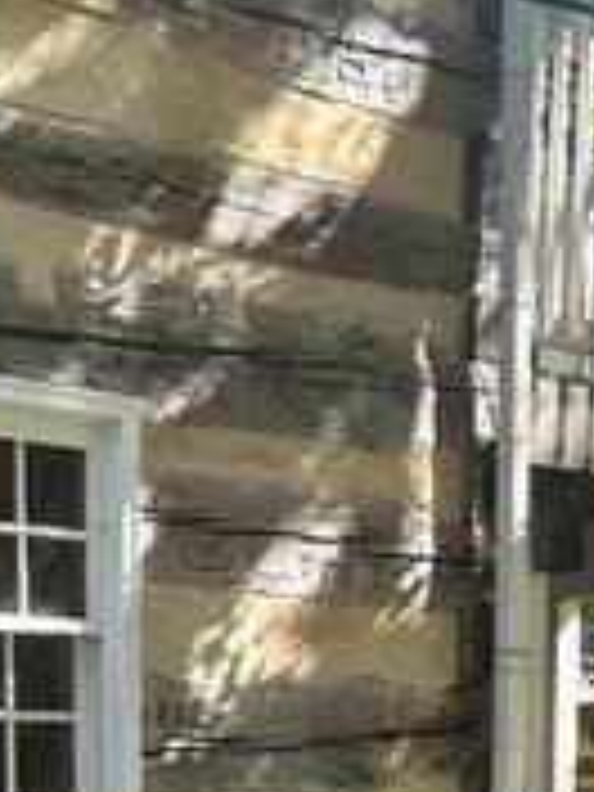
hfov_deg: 14.1
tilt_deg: -7.5
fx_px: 2402
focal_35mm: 105
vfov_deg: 17.4
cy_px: 1076
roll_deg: -0.9
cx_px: 302
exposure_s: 1/192
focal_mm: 6.86
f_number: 1.78
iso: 64
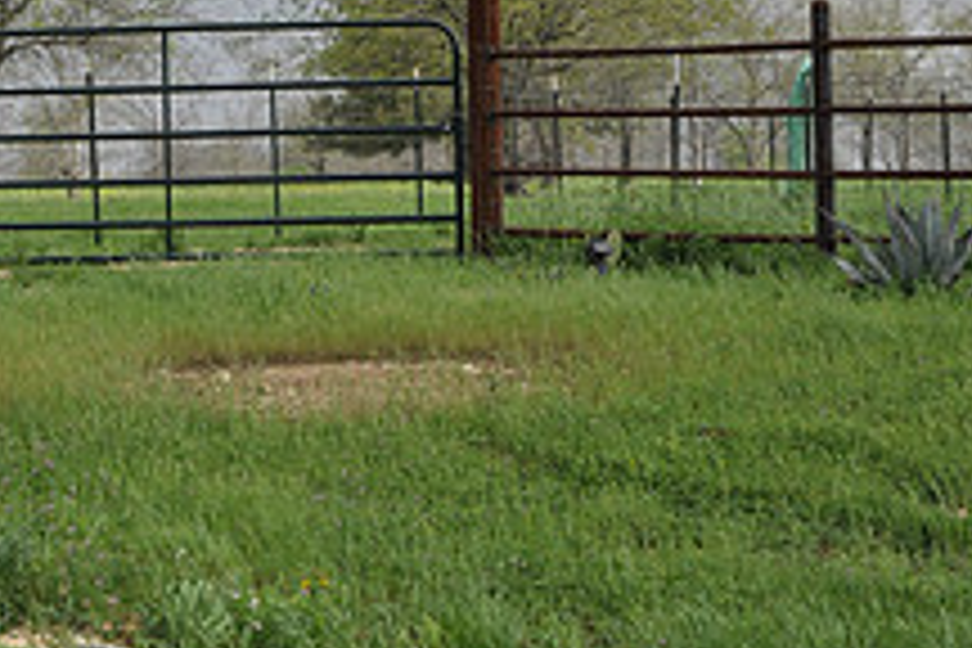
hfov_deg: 10.6
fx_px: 5211
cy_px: 29
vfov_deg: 7.1
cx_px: 135
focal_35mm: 193
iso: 200
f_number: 7.1
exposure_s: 1/200
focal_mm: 48
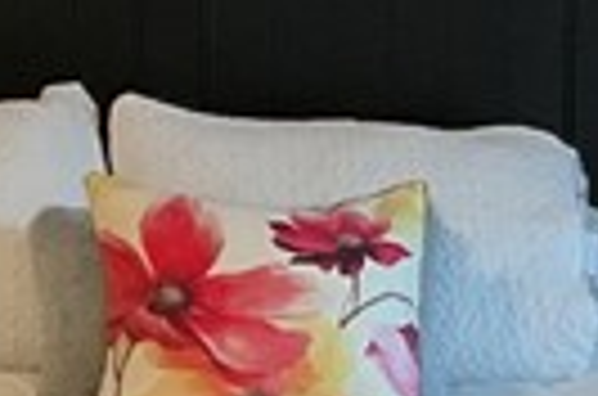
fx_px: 3861
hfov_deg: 8.8
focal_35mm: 233
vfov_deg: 5.9
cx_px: 193
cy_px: 342
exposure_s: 1/60
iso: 200
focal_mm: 3
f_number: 1.8
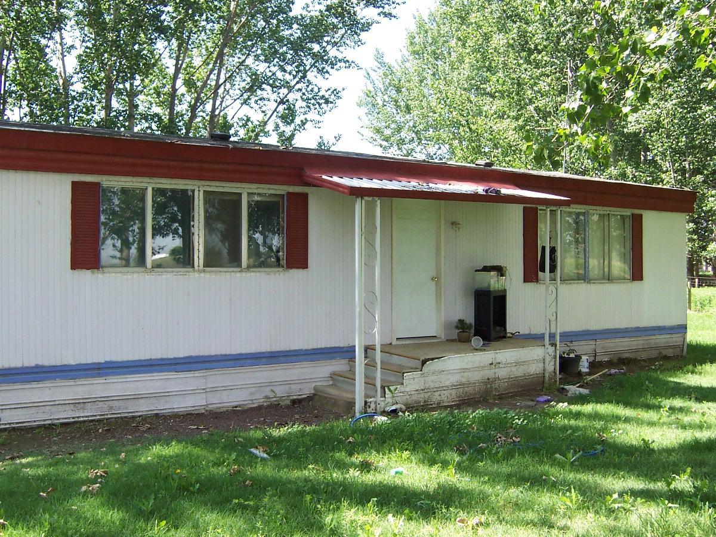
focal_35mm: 36
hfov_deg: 51.4
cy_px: 268
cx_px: 358
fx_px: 745
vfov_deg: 39.7
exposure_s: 1/180
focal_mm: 5.6
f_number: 3.4
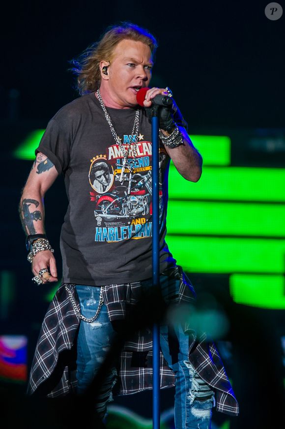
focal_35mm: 420
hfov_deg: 3.3
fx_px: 4991
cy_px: 214
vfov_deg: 4.9
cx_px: 142
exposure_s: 1/250
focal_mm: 420
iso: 1250
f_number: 4
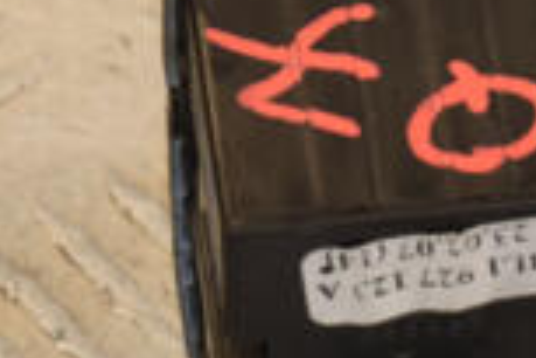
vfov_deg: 2.2
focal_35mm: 618
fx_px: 9200
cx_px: 403
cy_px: 253
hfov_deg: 3.3
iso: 800
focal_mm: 105
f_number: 8
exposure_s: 1/200
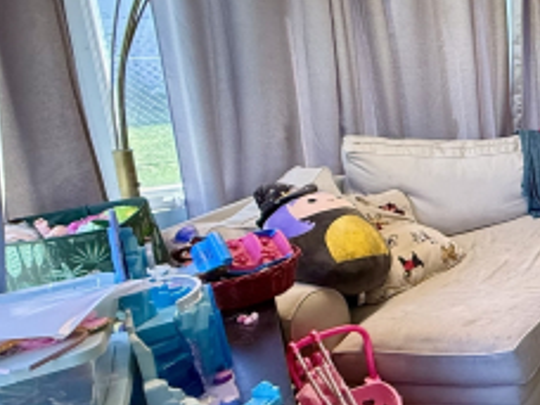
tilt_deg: -11.5
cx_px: 780
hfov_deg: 30.1
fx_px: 640
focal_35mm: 41
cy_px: 144
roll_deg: -1.3
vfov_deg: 34.9
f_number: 2.2
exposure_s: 1/120
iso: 320
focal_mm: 2.22
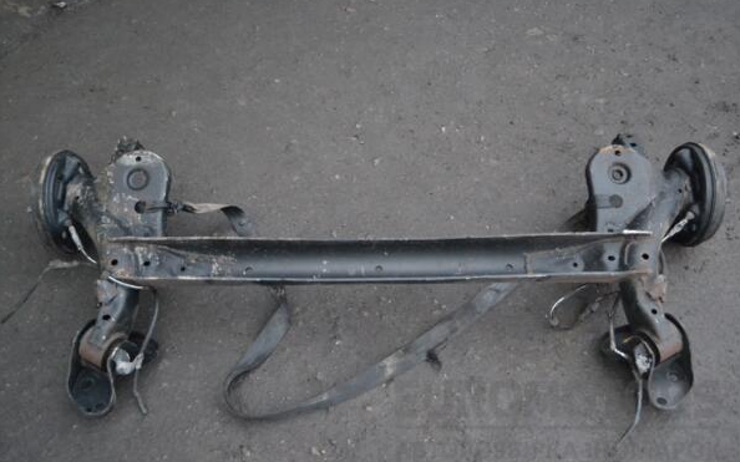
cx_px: 371
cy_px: 233
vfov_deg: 37.3
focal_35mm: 34
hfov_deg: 56.7
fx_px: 686
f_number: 3.8
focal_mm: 22
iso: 3200
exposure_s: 1/50
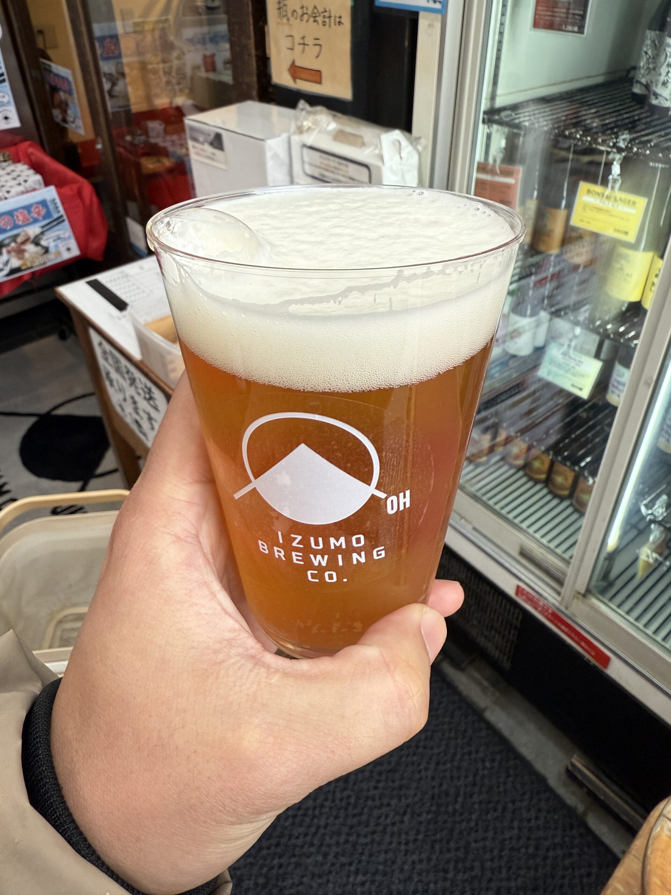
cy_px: 448
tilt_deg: -34.4
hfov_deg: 56.8
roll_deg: +0.7
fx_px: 620
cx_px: 336
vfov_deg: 71.6
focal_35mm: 24
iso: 100
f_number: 2.2
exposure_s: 1/120
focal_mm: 2.22
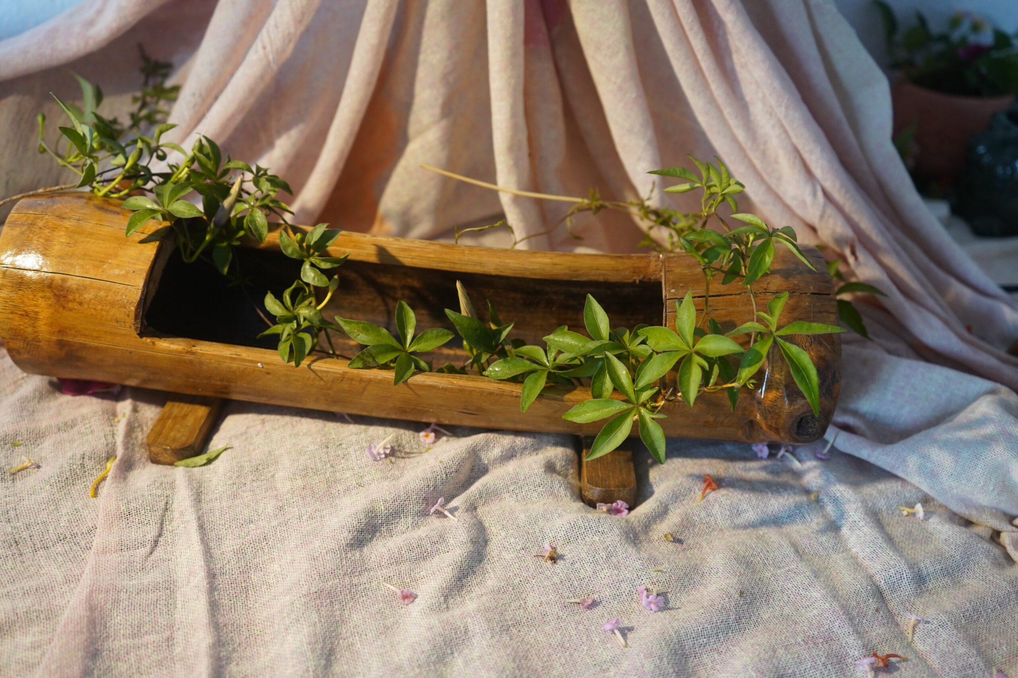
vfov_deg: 41.1
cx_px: 509
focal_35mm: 32
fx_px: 905
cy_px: 339
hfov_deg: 58.7
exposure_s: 1/160
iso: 1600
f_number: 4
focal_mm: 32
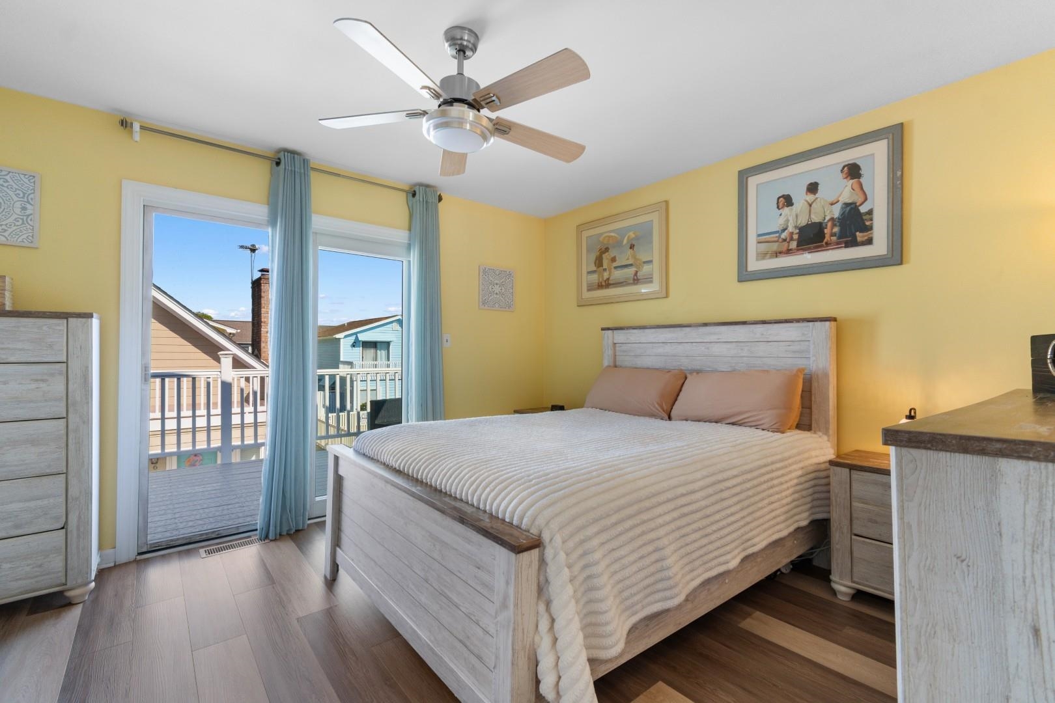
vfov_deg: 77.3
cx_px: 528
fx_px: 440
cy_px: 352
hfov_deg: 100.4
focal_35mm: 15
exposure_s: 1/60
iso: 100
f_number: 4.5
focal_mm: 10
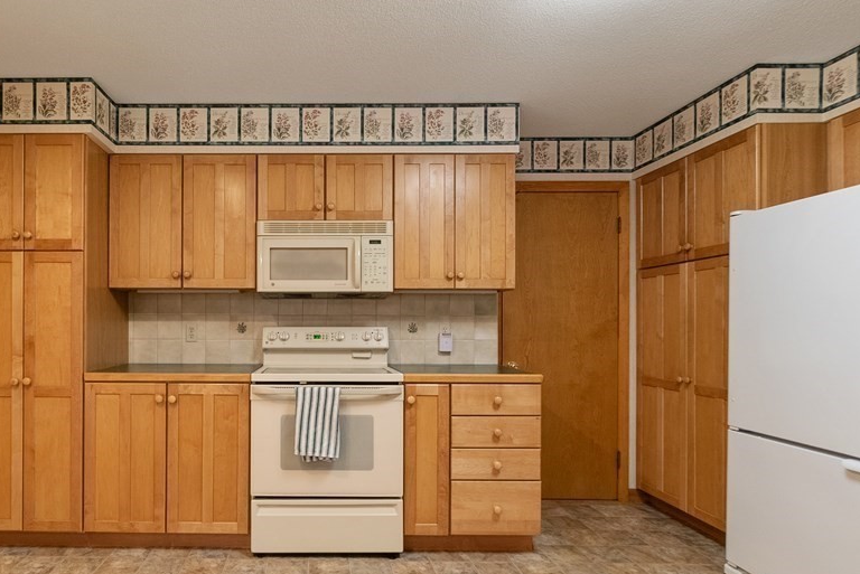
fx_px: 478
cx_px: 327
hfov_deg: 82.5
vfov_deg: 61.7
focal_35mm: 20
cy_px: 329
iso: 500
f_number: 6.3
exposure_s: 1/160
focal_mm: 10
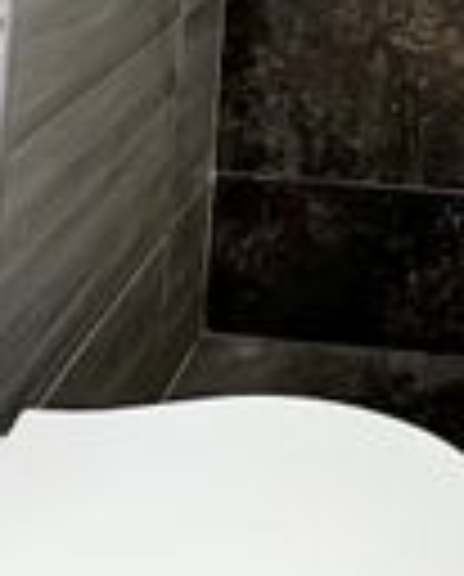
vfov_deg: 21.3
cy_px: -405
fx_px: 1129
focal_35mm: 66
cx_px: 417
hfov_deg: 22.7
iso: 640
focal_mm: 1.57
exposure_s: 1/60
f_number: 1.8
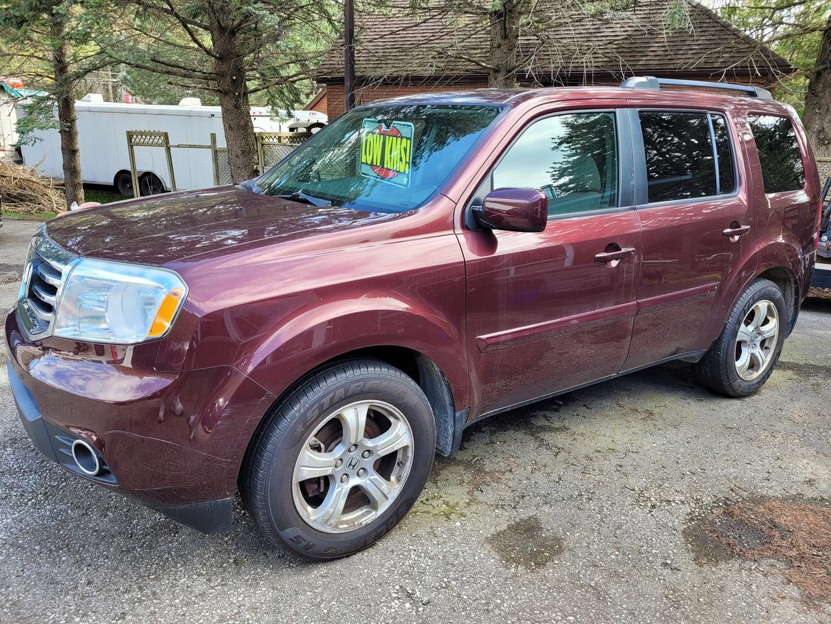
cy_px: 312
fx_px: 624
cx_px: 416
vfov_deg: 53.1
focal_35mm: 26
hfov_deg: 67.3
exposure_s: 1/190
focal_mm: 5.4
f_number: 1.8
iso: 40
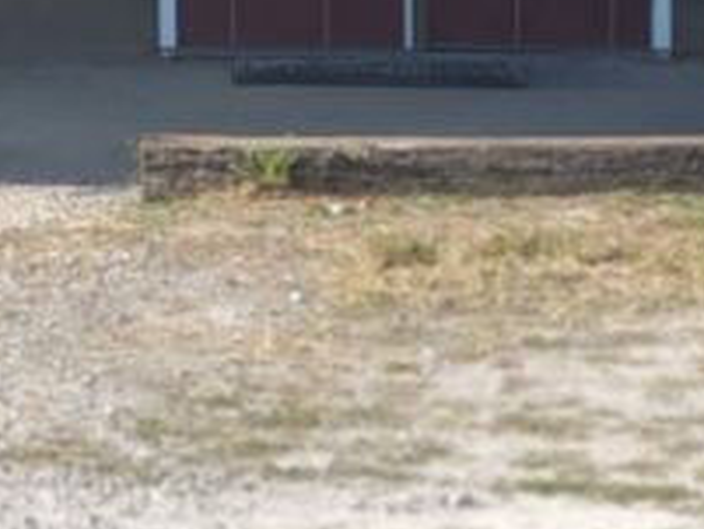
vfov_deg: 7.1
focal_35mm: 207
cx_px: -312
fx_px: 4212
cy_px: -154
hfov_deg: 9.3
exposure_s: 1/382
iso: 50
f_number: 2.4
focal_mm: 6
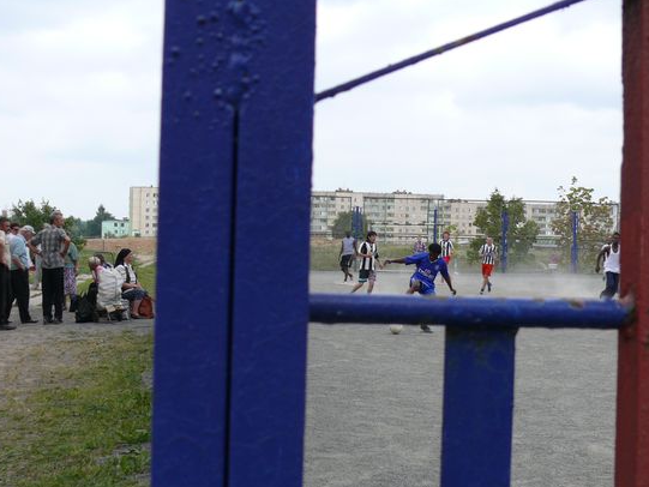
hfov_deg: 33.2
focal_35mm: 58
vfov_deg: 25.2
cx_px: 324
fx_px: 1088
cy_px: 247
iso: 100
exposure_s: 1/500
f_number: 3.2
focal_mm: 9.8
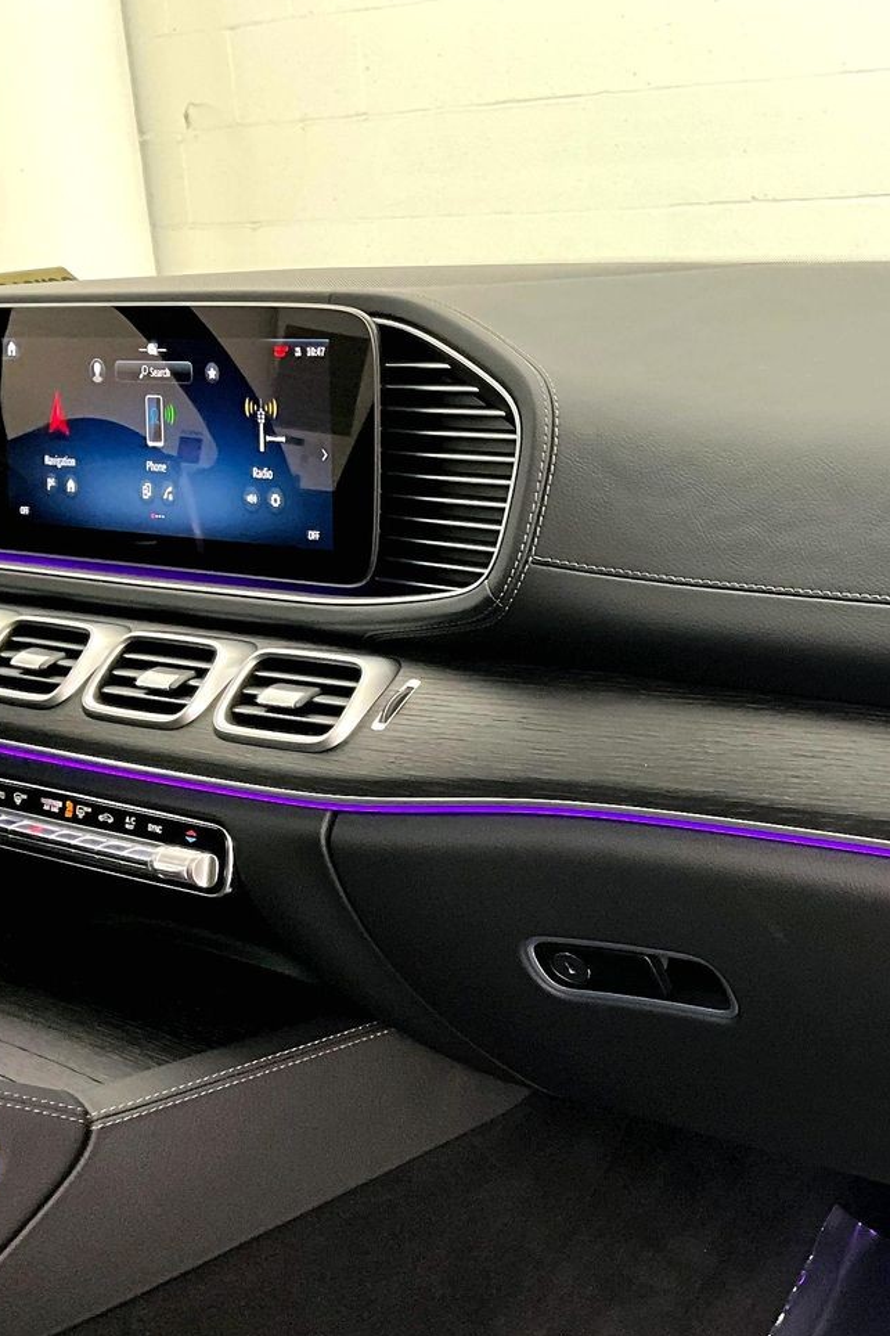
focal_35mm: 50
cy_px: 786
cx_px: 936
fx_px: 1855
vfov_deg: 39.5
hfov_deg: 25.4
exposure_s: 1/40
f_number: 1.8
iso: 250
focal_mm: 3
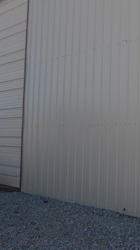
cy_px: 77
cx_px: 132
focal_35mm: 77
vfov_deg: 27.3
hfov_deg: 15.4
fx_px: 509
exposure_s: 1/100
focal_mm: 6.3
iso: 64
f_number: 7.8
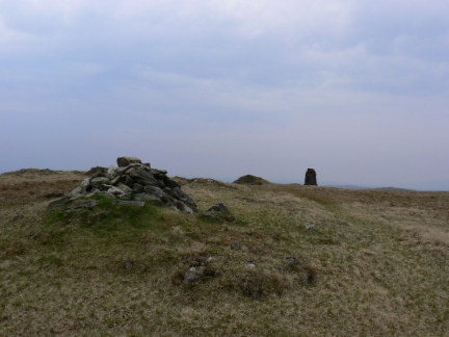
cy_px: 168
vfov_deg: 39.7
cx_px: 224
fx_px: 467
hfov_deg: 51.4
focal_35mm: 36
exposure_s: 1/400
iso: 80
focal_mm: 6
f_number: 8
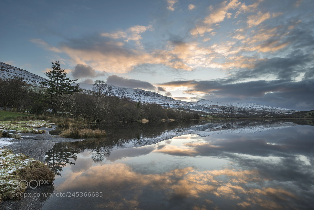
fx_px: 157
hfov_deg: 90.0
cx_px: 157
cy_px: 105
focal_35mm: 18
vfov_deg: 67.4
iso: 100
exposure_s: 1/13
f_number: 16
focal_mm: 18
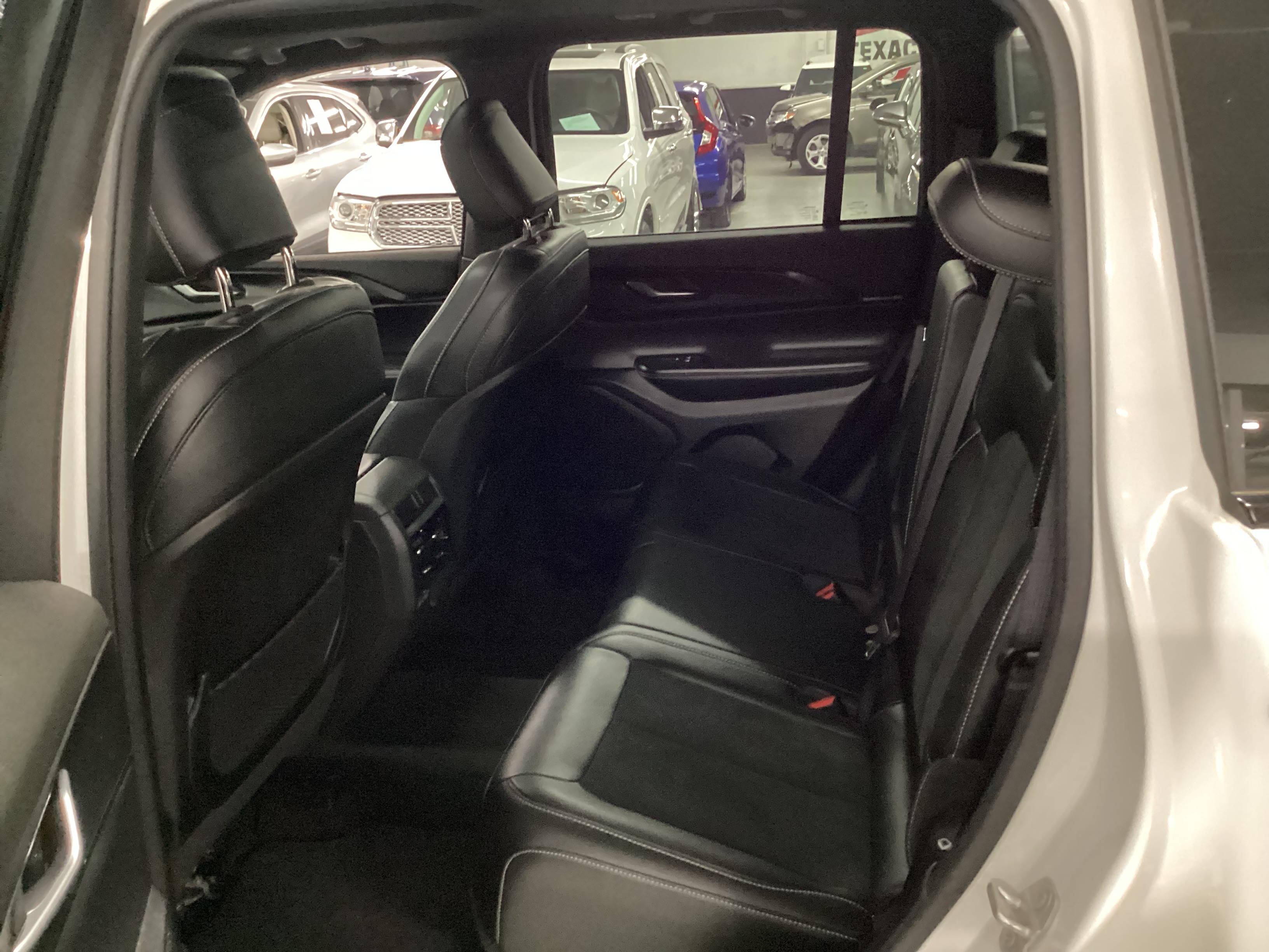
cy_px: 476
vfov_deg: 45.4
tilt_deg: -18.7
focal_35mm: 31
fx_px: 1136
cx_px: 634
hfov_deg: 58.4
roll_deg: +3.2
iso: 640
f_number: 2.4
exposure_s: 1/17
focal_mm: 3.3
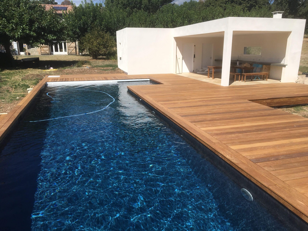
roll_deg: -0.1
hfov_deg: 61.7
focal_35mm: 29
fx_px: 258
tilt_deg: -14.4
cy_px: 116
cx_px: 154
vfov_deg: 48.2
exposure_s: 1/2849
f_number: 2.2
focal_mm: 4.15
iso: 25
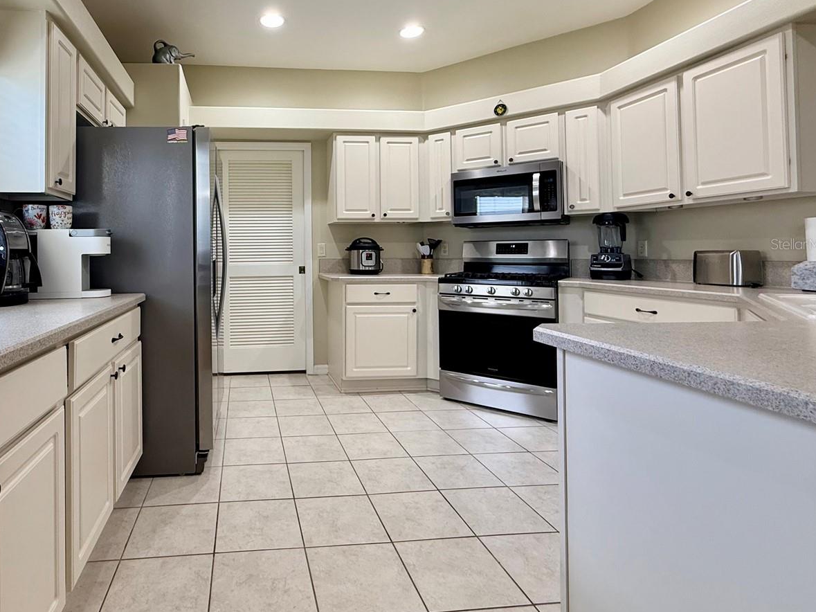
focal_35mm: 19
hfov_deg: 82.2
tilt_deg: +1.2
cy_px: 244
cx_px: 282
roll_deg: +0.3
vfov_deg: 68.0
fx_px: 448
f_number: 2.2
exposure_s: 1/120
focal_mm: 2.22
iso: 125
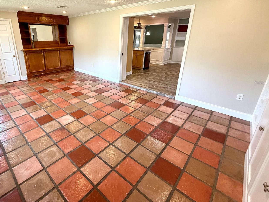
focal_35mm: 18
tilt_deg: -19.1
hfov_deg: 86.1
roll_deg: +0.2
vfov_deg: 71.0
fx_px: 140
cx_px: 102
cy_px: 82
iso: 320
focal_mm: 2.22
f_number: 2.2
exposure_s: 1/120
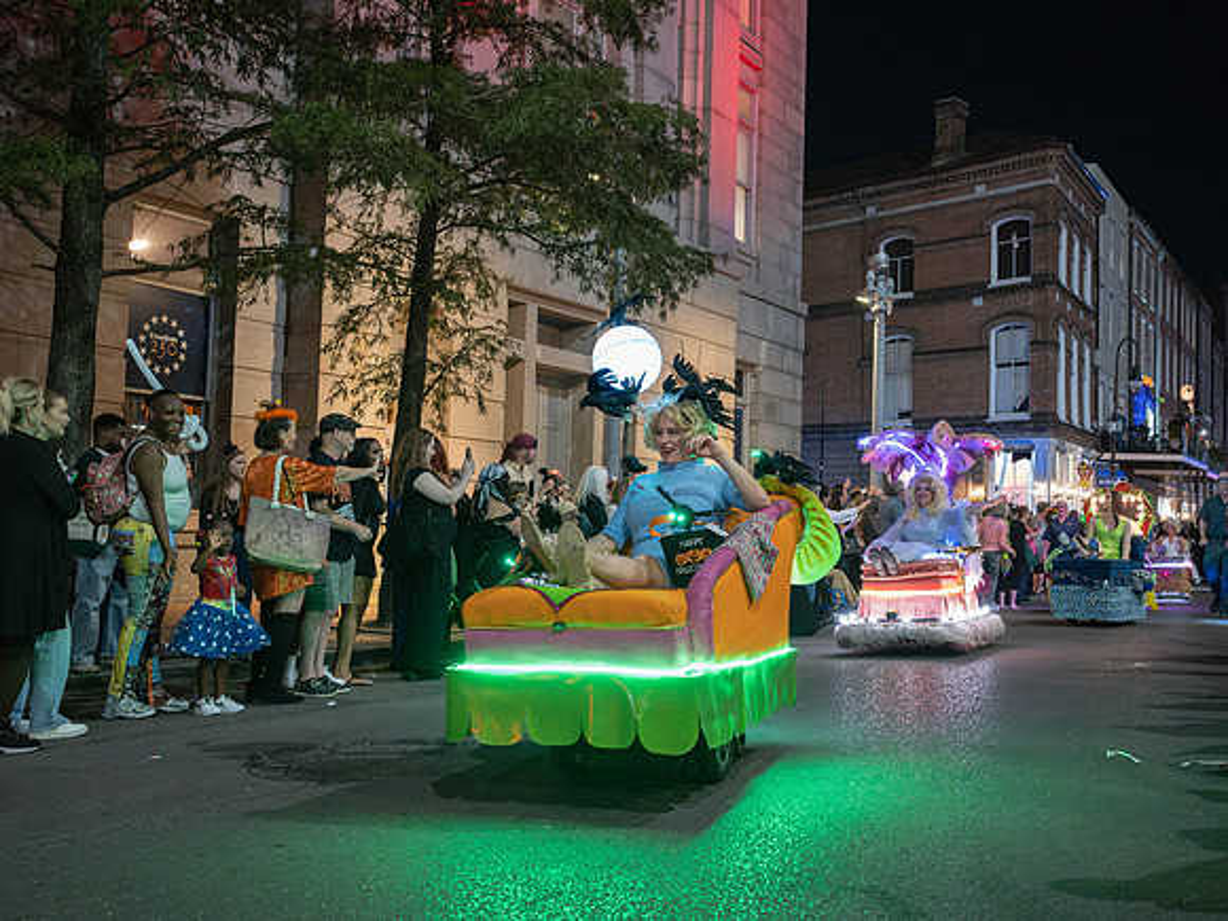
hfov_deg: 49.0
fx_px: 1348
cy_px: 460
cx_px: 614
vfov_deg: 37.7
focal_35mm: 38
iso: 8000
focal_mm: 19
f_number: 2.8
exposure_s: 1/100
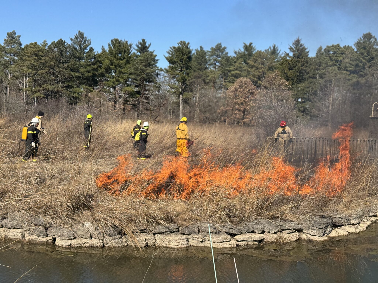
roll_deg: -2.2
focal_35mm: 48
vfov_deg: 30.3
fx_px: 524
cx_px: 189
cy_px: 142
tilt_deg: -2.7
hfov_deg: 39.7
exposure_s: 1/4310
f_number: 1.78
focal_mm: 6.76
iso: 64
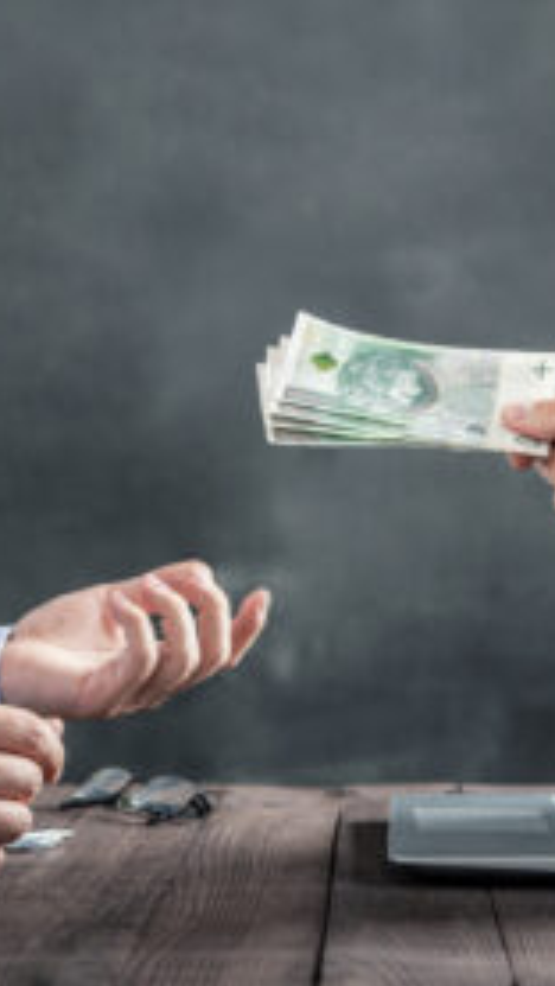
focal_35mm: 119
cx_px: 270
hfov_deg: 10.2
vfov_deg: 18.0
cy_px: 491
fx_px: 3110
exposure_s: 1/160
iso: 100
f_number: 4
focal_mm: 50
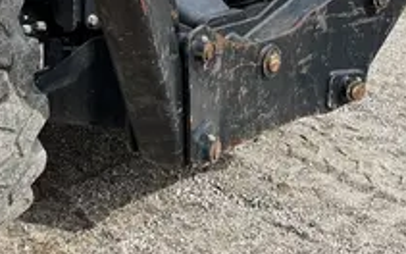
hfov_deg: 27.3
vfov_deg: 17.1
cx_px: 23
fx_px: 797
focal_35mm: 72
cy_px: -68
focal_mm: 5.1
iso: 50
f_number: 1.6
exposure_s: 1/1497
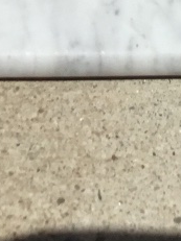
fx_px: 1123
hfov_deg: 9.2
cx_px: 164
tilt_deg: -38.3
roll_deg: +2.8
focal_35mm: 161
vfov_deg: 10.5
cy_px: -344
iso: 25
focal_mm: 3.3
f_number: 2.4
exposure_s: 1/3401
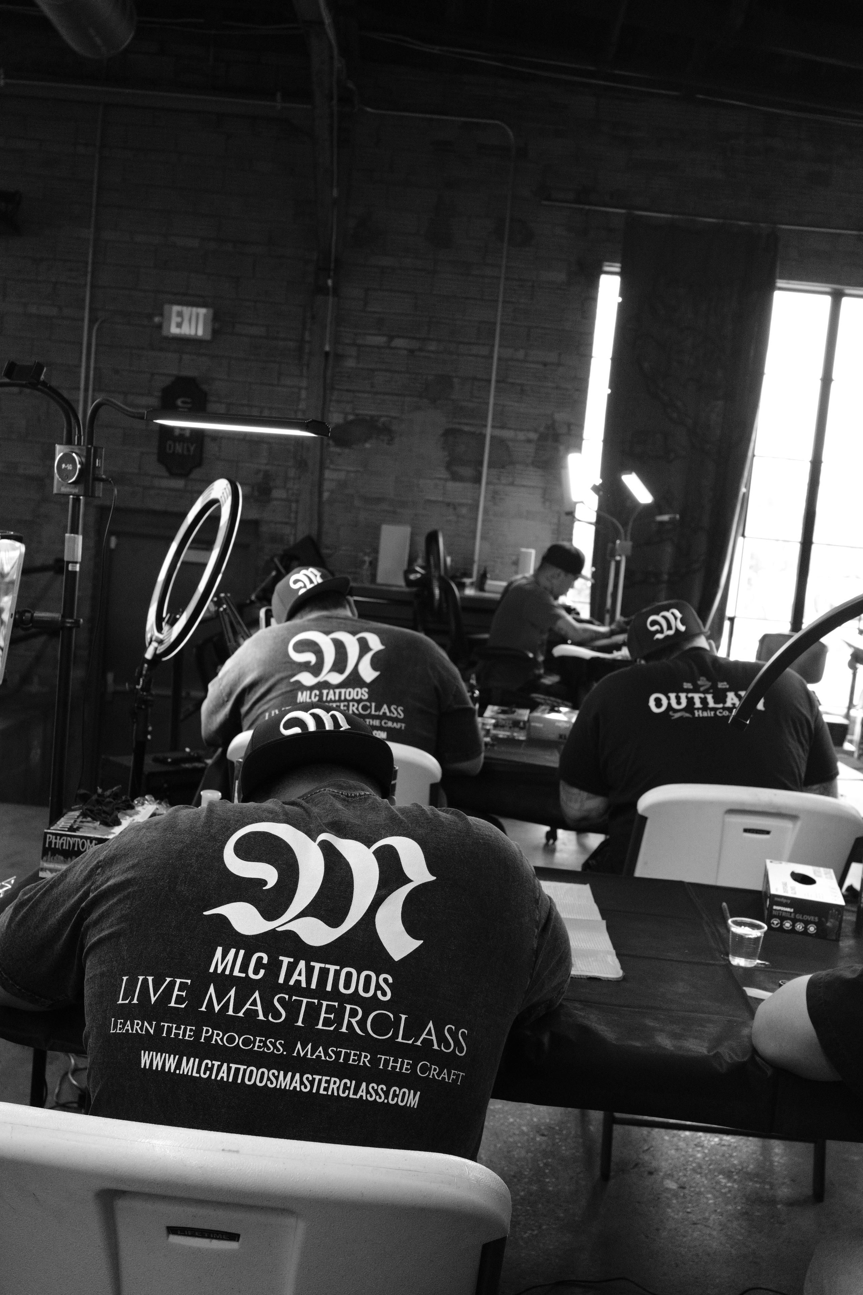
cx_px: 432
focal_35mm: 35
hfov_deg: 37.9
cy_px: 648
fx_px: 1258
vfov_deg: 54.4
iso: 2500
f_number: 5
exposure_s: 1/200
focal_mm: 23
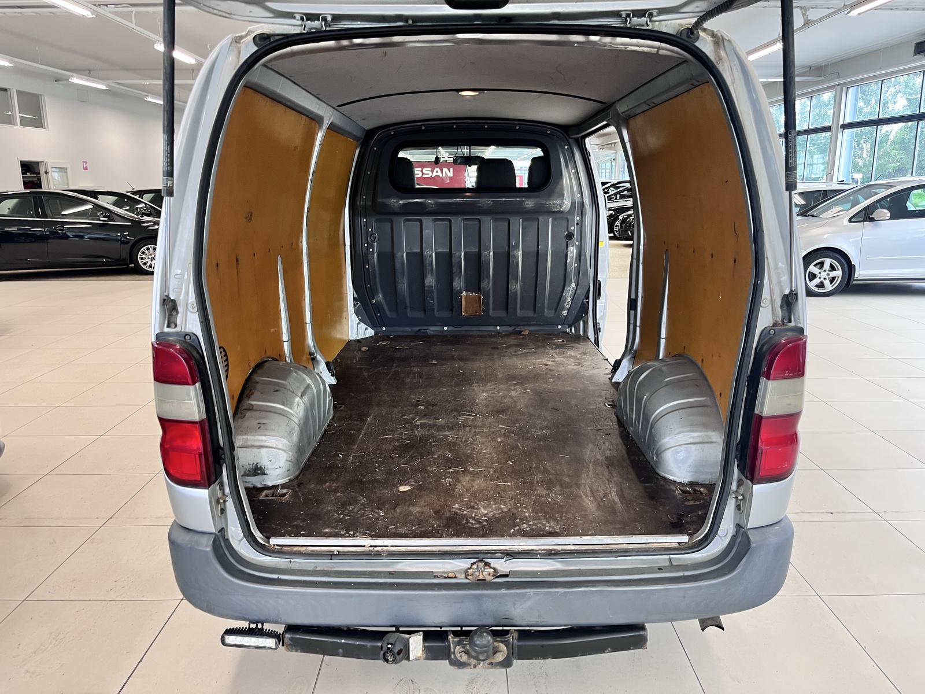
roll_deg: +0.1
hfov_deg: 67.3
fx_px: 695
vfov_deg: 53.1
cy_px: 347
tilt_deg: -13.7
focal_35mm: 26
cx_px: 462
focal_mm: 5.1
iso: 64
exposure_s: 1/50
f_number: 1.6
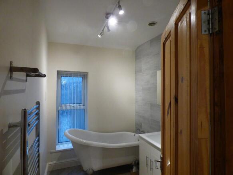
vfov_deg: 66.0
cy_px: 88
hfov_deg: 81.8
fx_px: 135
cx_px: 116
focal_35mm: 20
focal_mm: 3.58
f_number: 2.8
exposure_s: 1/60
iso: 320
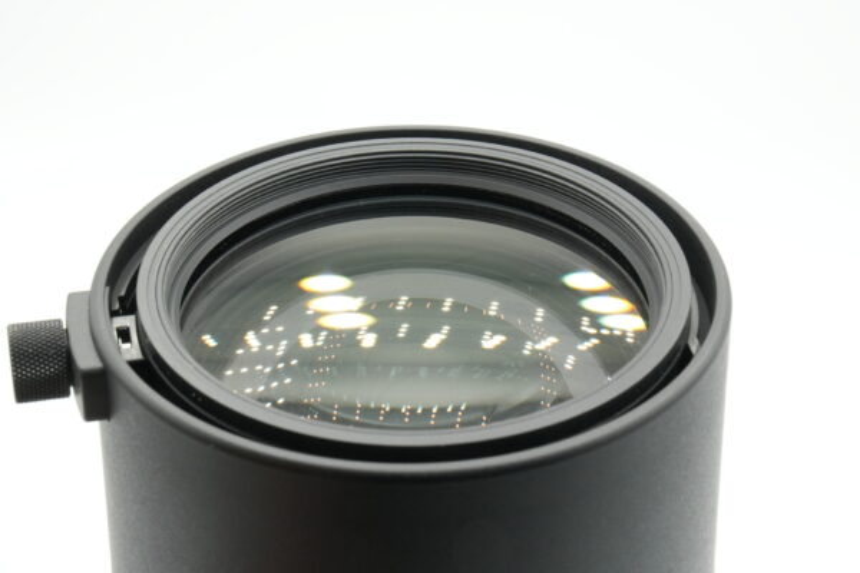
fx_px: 2401
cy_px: 286
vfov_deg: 13.6
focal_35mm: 100
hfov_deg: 20.3
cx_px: 430
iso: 2000
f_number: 16
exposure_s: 1/125
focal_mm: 67
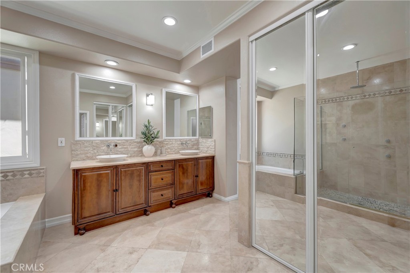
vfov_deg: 77.3
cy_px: 136
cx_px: 205
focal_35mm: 15
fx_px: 171
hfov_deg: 100.4
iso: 100
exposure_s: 1/13
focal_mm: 10
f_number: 5.6
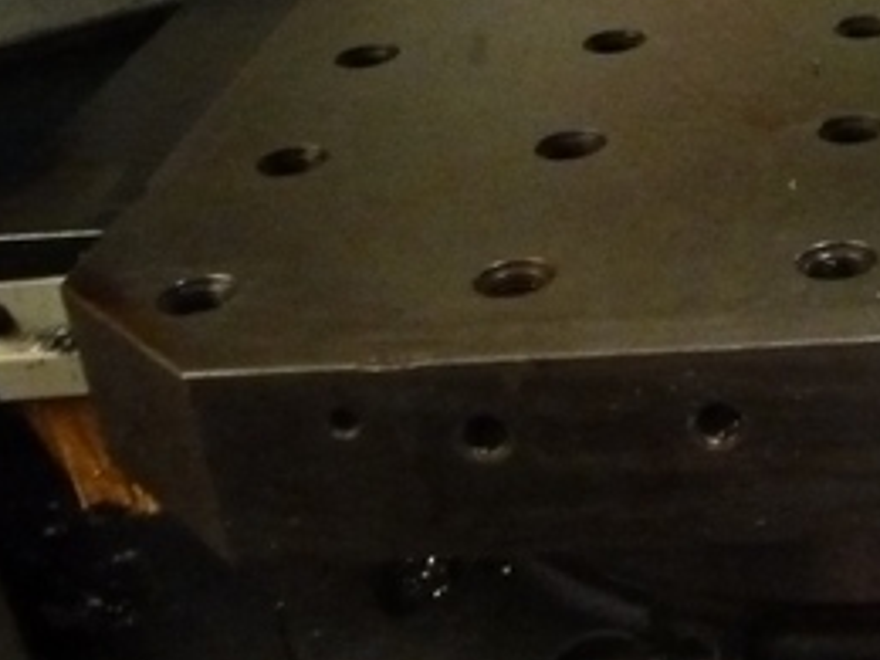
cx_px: 965
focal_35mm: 77
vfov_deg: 19.1
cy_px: 210
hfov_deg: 23.8
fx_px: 1957
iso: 800
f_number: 3.3
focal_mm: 4.1
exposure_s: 1/8
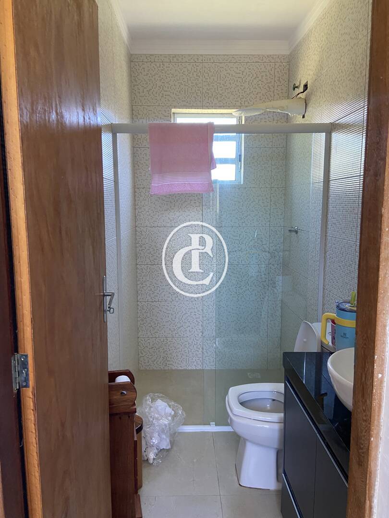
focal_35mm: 26
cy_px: 259
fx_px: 390
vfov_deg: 67.3
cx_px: 194
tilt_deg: -7.3
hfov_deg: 53.1
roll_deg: +0.2
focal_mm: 4.25
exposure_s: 1/60
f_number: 1.8
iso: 160
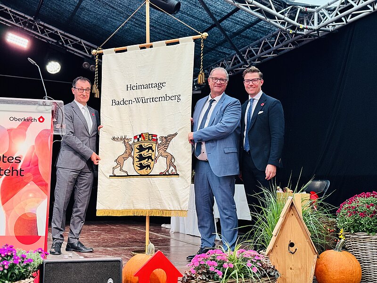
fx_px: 523
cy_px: 142
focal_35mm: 48
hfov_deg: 39.7
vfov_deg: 30.3
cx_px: 188
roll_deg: -1.2
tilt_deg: +6.0
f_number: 1.78
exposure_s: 1/60
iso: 125
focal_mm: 6.76
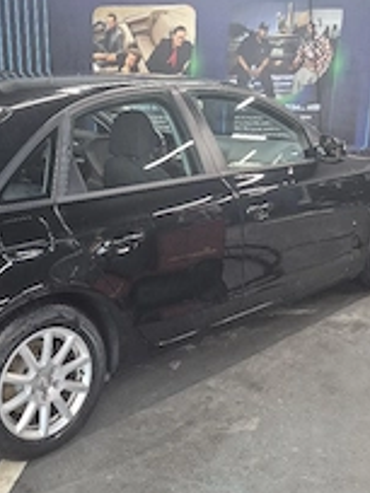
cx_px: 123
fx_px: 641
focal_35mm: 45
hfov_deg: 31.9
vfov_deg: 41.9
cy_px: 297
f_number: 1.8
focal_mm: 5.4
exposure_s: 1/100
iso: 400
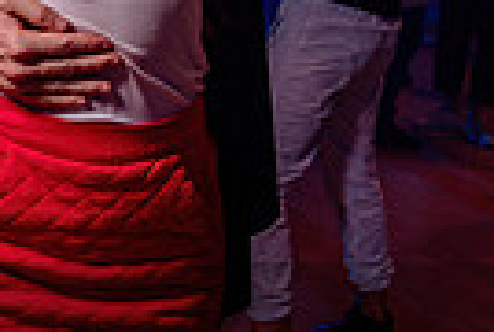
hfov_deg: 17.7
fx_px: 1568
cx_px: 96
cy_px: -147
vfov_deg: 11.6
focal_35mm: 114
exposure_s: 1/60
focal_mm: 24
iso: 800
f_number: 2.8
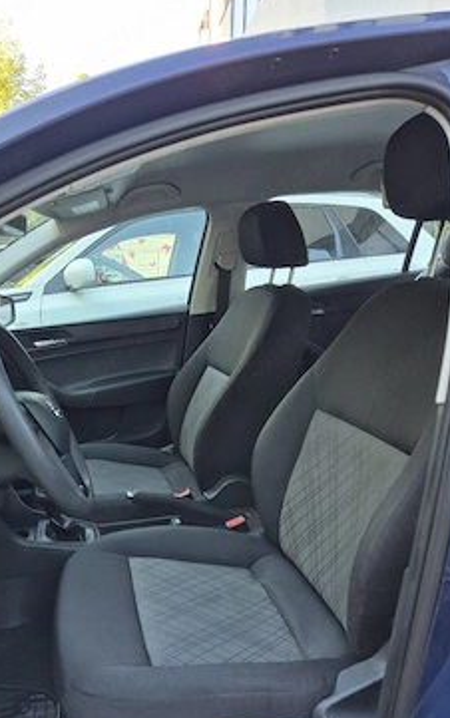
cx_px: 161
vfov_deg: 68.3
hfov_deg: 45.6
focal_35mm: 27
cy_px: 376
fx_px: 529
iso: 200
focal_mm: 5.4
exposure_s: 1/182
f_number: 1.8
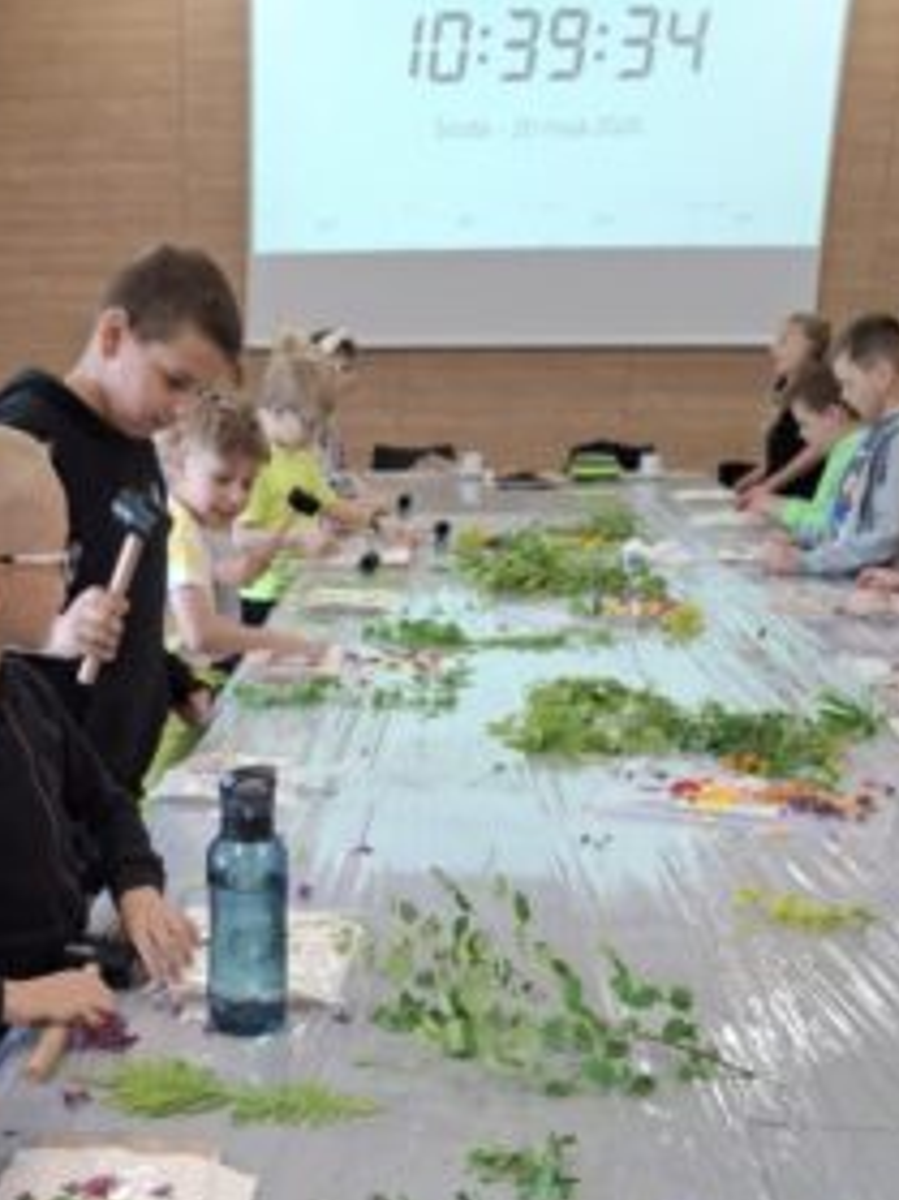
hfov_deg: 33.1
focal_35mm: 43
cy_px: 959
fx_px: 1490
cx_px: 254
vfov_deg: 42.0
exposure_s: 1/100
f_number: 1.8
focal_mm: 4.69
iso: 100
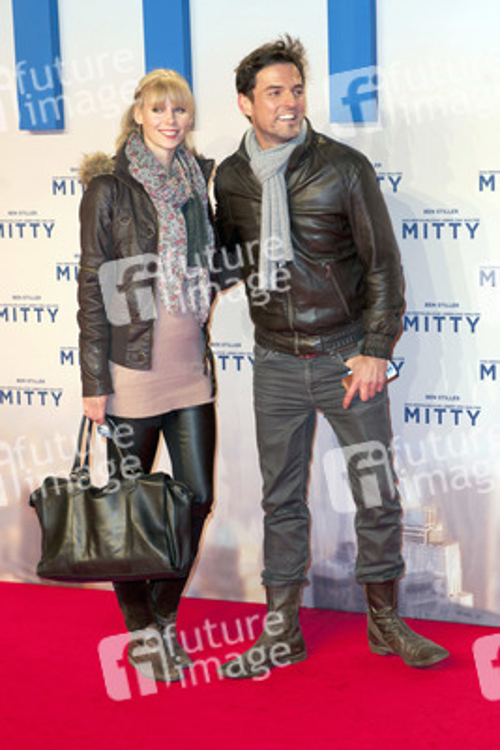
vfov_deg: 28.8
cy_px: 375
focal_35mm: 70
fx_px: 1457
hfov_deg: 19.5
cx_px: 250
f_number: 6.3
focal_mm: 70
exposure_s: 1/160
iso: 800
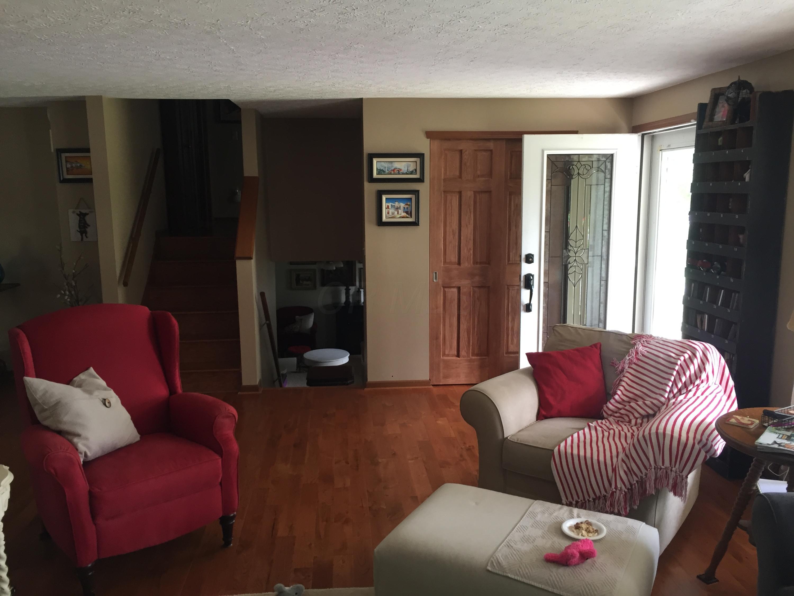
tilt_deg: -8.3
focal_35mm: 29
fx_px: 665
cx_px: 397
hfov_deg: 61.7
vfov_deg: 48.2
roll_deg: -0.6
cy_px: 298
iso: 64
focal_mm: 4.15
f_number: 2.2
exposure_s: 1/30
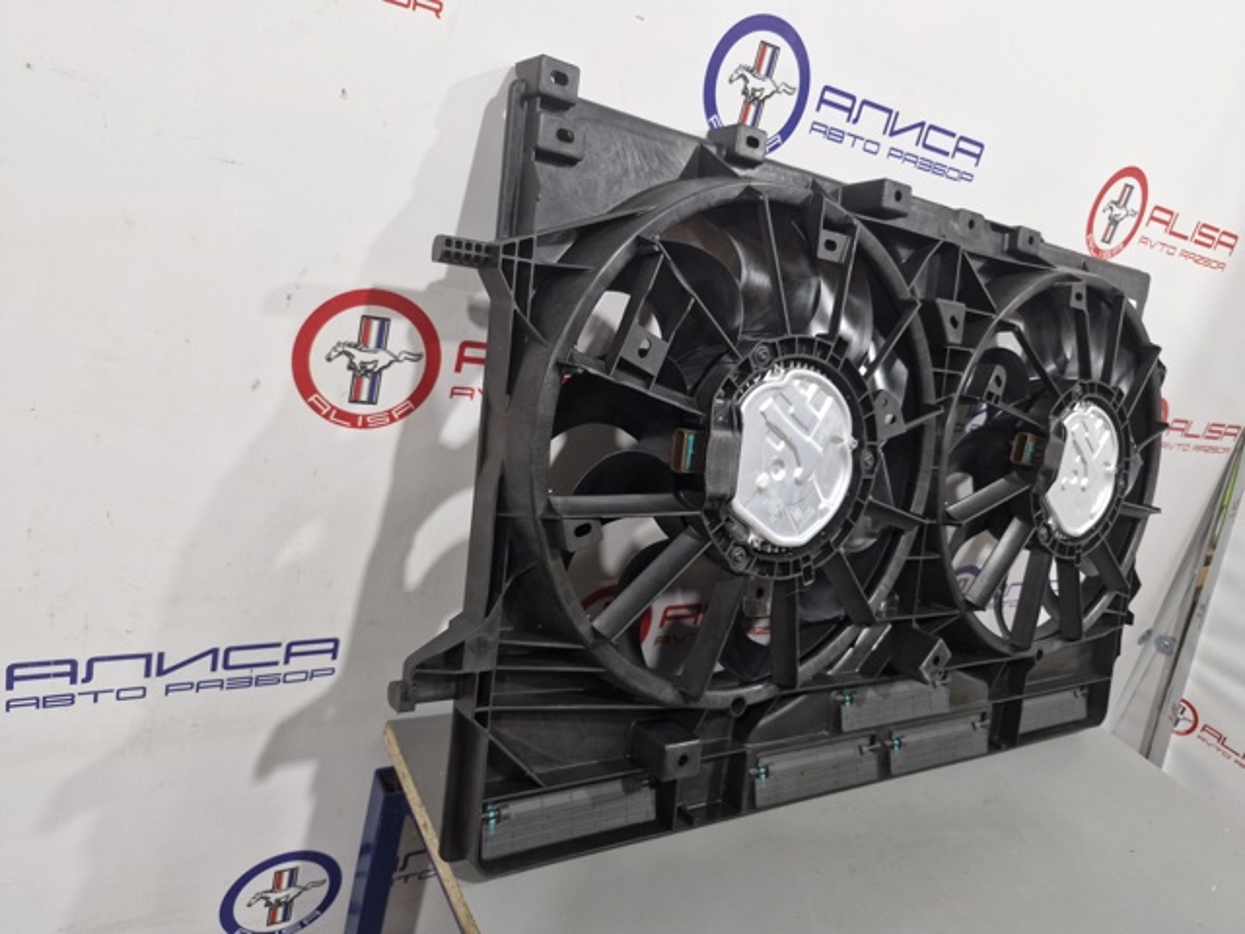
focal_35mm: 23
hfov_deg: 73.9
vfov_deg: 58.9
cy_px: 467
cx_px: 622
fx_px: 827
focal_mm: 5.54
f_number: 1.8
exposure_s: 1/100
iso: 50
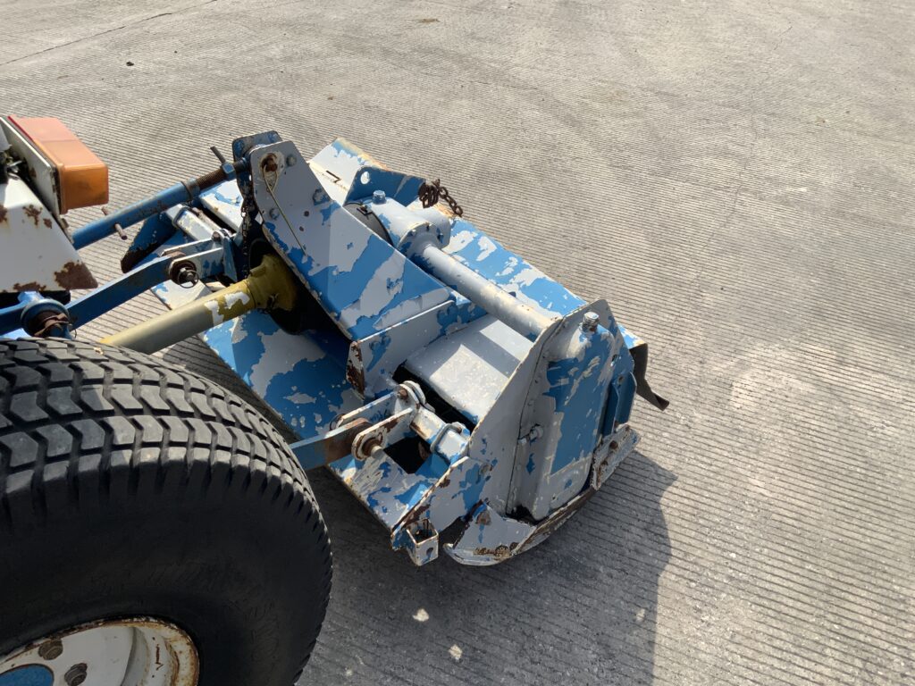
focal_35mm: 29
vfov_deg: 48.2
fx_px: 767
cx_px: 458
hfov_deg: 61.7
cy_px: 343
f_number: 1.8
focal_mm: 3
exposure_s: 1/1534
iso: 16
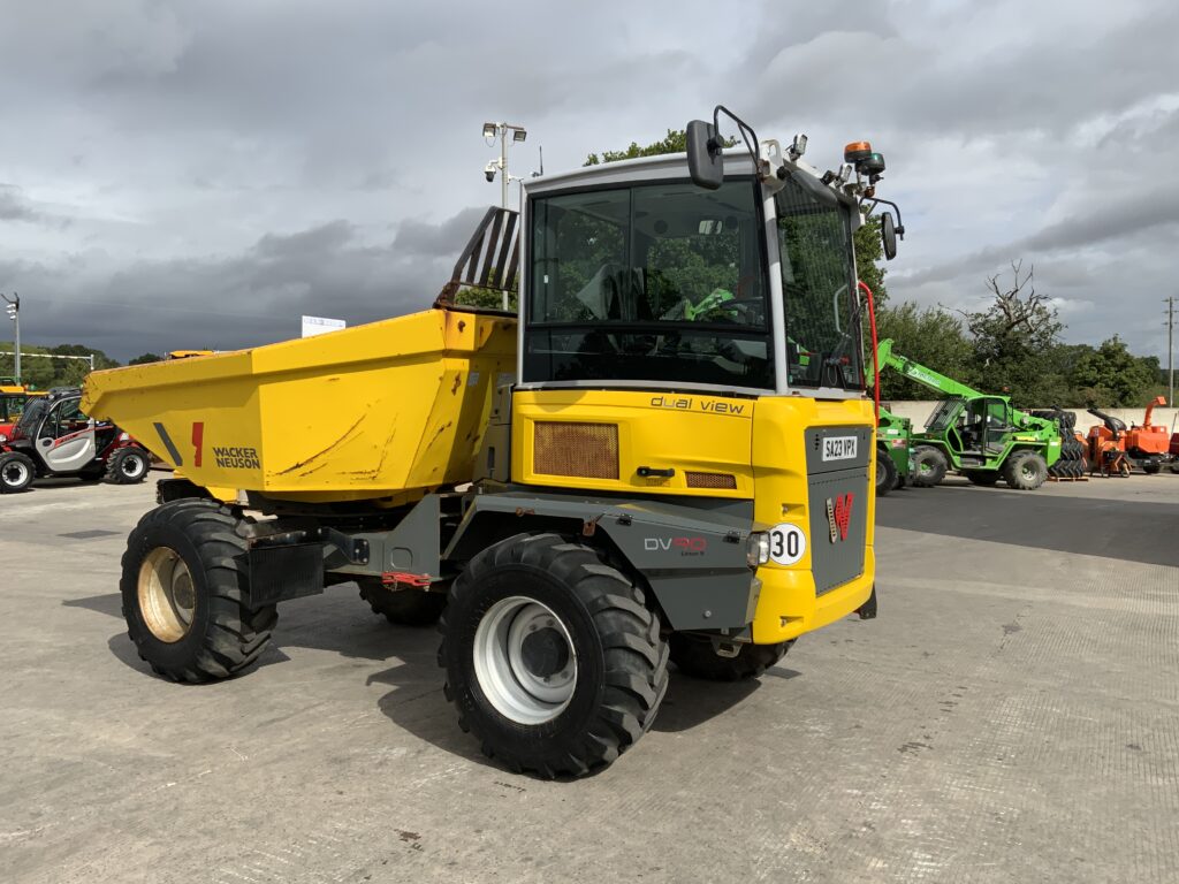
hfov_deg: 61.7
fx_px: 988
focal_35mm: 29
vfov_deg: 48.2
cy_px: 442
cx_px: 590
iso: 20
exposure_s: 1/3125
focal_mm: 3
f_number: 1.8
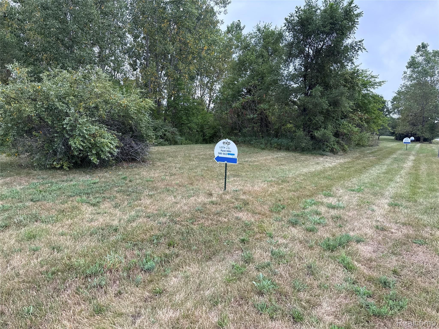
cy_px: 164
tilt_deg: -3.9
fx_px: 304
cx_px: 220
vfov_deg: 56.8
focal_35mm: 24
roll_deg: -0.4
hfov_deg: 71.6
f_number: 1.78
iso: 100
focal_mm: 6.76
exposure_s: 1/317
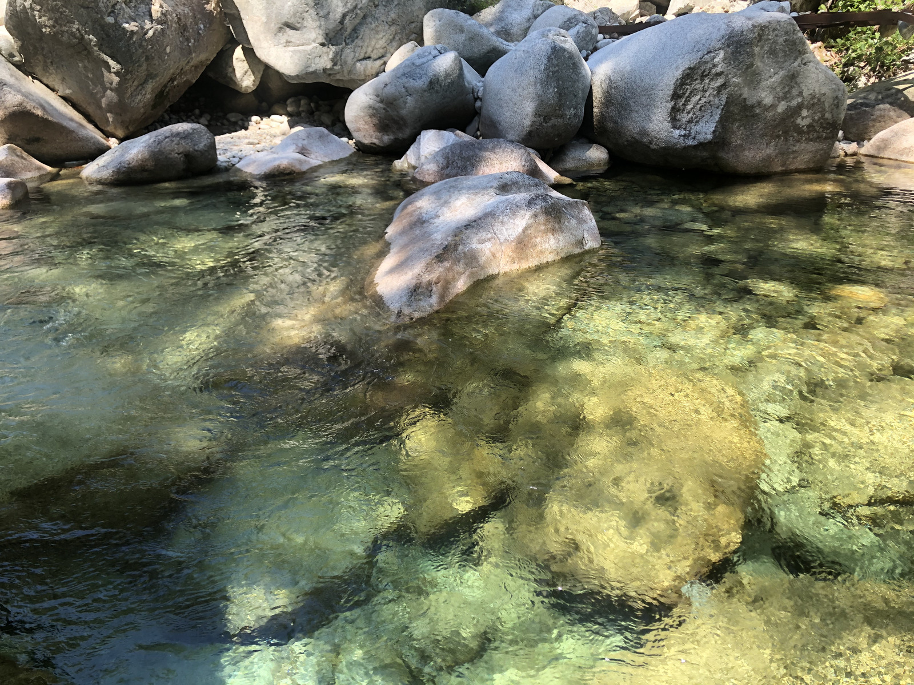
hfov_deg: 63.4
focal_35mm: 28
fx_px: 739
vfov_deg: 49.7
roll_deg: +2.0
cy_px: 342
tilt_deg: -23.5
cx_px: 457
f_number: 1.8
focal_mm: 4
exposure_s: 1/224
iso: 20
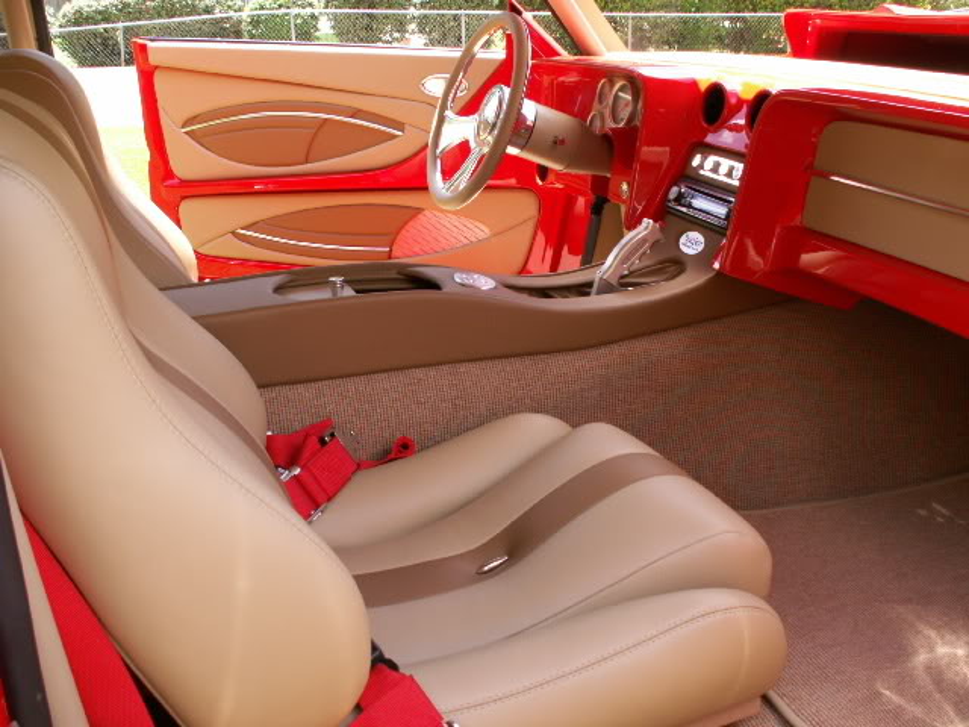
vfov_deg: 40.7
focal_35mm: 35
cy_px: 364
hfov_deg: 52.6
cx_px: 484
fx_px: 980
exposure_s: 1/100
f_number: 4.5
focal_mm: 5.86
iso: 50
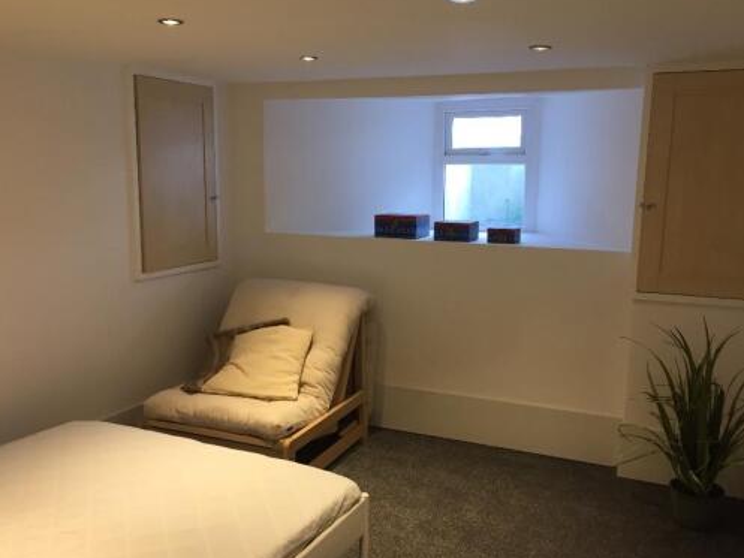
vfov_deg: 41.8
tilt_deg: -11.0
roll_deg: -2.0
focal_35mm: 34
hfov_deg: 53.9
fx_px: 731
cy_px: 292
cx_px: 353
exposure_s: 1/33
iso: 40
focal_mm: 4.15
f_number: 2.2
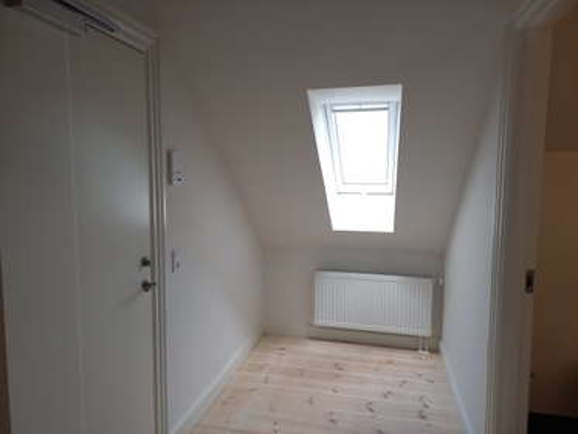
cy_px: 217
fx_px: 418
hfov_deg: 69.4
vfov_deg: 54.9
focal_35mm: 25
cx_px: 289
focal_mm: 4.65
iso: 100
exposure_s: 1/100
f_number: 1.8
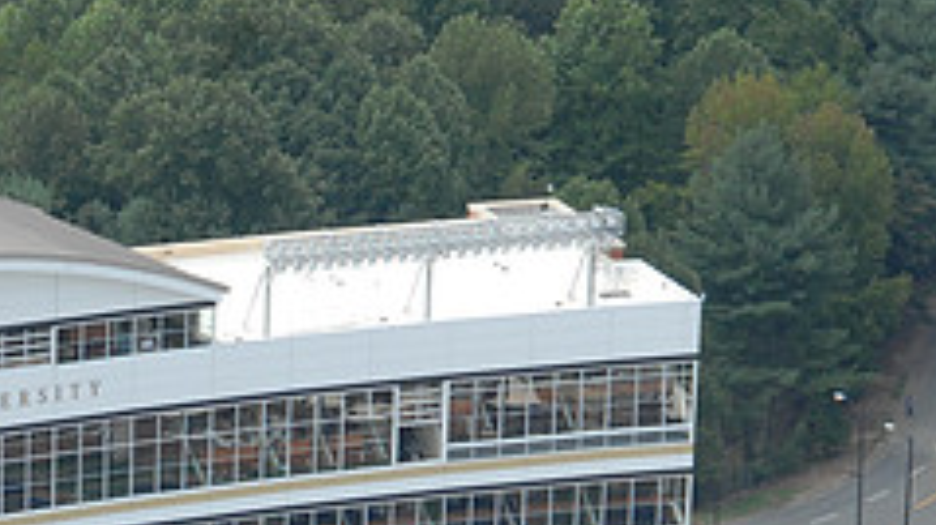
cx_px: -184
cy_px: 654
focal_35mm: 237
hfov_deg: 9.0
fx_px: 5878
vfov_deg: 5.1
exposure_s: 1/640
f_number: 9
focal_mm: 62
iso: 400
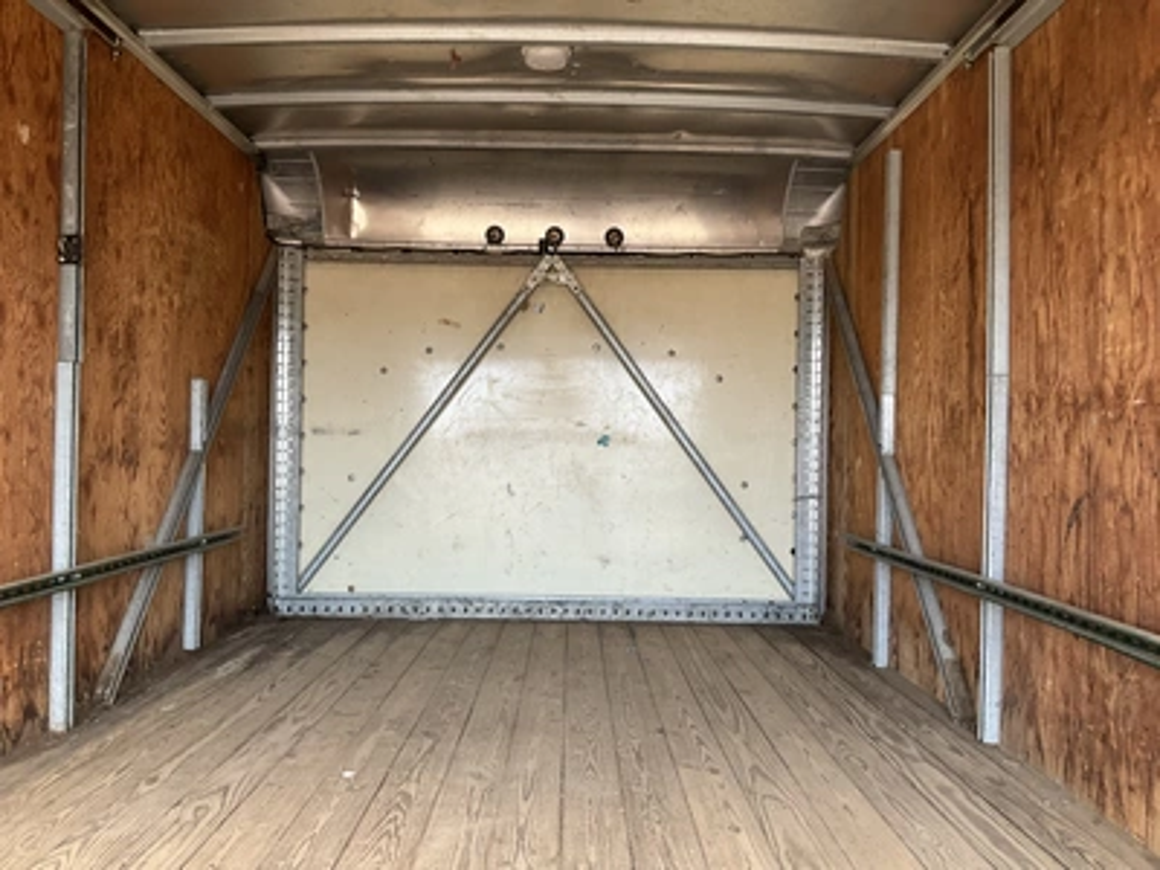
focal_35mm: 29
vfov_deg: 48.2
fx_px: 972
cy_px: 435
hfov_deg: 61.7
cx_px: 580
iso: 40
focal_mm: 3
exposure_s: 1/122
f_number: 1.8
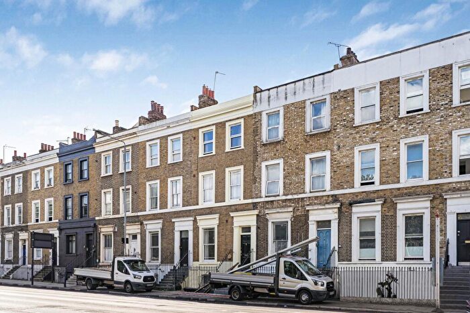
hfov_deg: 65.5
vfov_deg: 46.4
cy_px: 156
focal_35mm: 28
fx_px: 366
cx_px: 235
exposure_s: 1/800
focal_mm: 28
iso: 320
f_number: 8
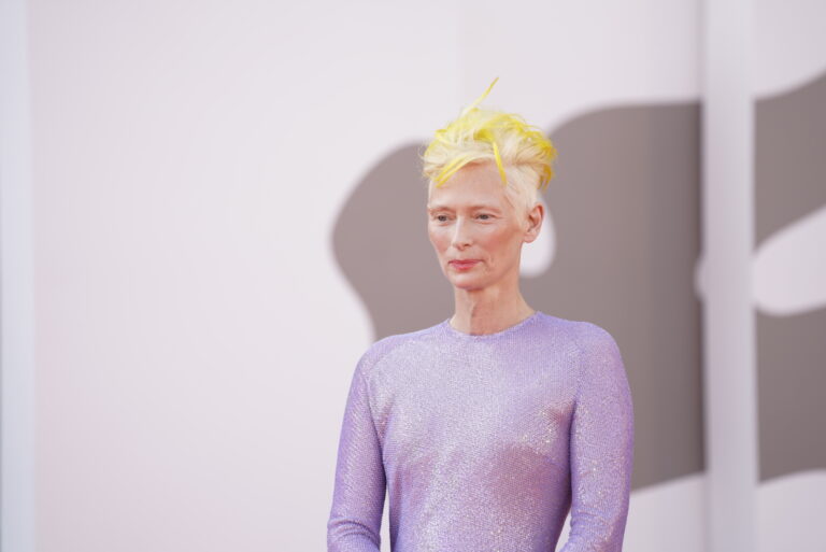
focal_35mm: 200
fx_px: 4591
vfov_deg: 6.9
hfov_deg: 10.3
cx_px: 413
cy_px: 276
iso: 100
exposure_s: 1/320
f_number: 2.8
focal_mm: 200
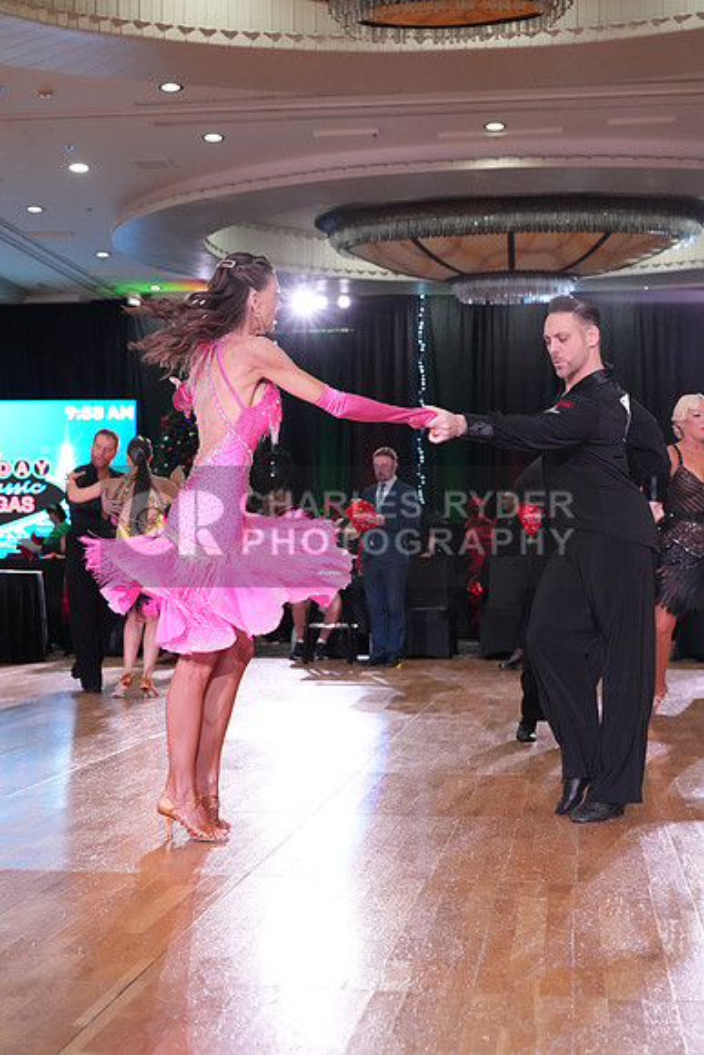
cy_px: 528
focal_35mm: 54
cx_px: 352
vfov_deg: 36.9
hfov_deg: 25.1
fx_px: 1583
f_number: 5
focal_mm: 54
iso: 5000
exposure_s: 1/320
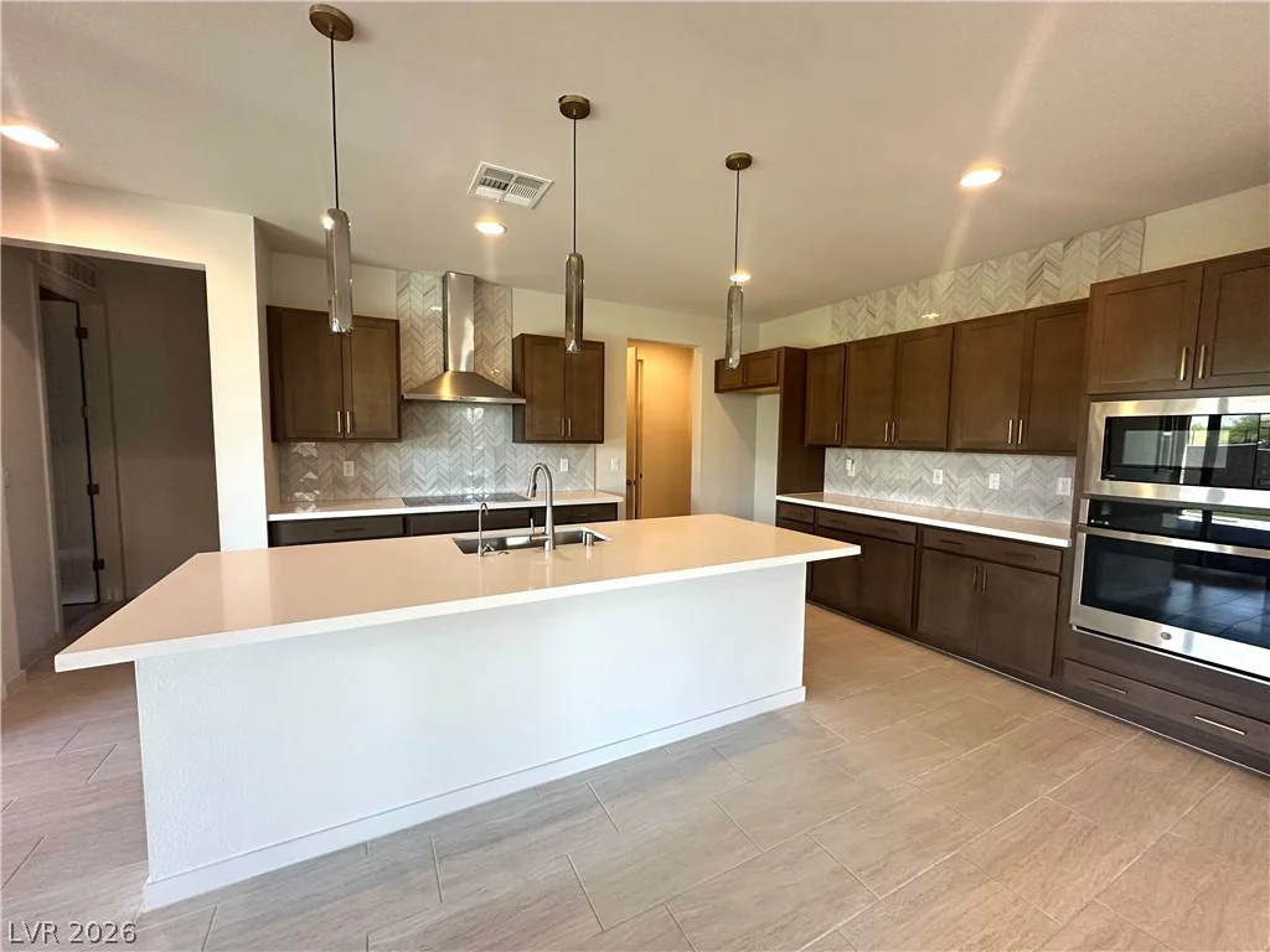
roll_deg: -0.6
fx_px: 514
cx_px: 635
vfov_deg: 85.7
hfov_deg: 102.1
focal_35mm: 14
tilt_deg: -4.5
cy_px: 476
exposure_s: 1/120
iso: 320
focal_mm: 2.22
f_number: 2.2
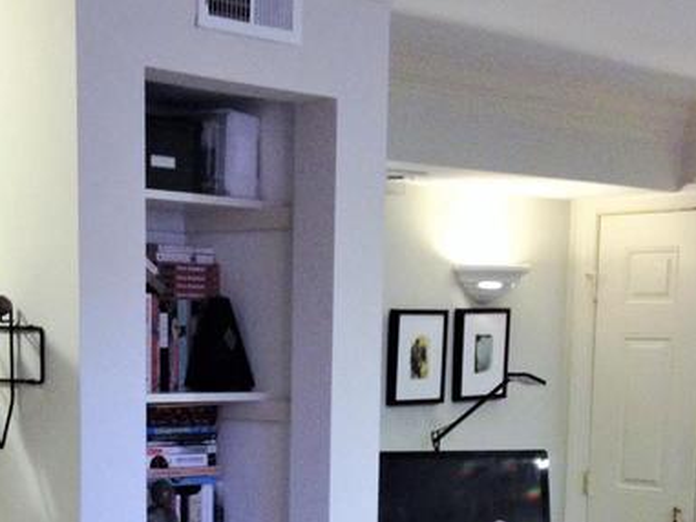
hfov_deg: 20.9
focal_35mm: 94
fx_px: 1891
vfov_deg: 15.2
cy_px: 610
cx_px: 332
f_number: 2.4
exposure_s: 1/20
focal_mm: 4.28
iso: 160
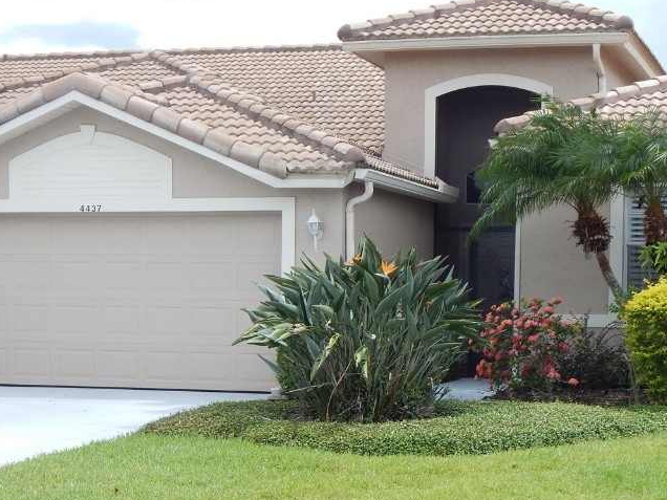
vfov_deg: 16.9
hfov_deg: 22.5
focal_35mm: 87
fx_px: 1676
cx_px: 400
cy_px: 338
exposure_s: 1/500
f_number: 3.8
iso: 125
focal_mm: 9.7
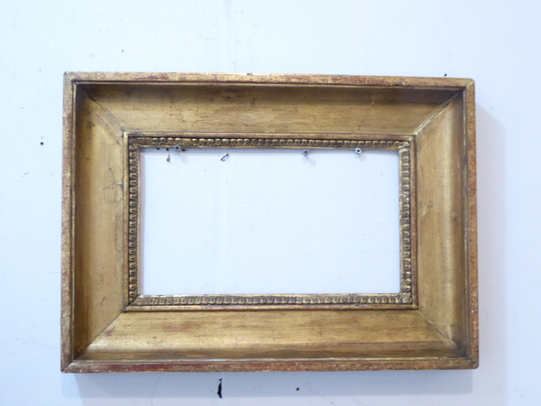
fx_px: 828
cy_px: 203
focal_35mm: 53
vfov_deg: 27.5
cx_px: 270
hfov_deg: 36.2
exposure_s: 1/25
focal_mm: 9
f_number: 4.1
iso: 800
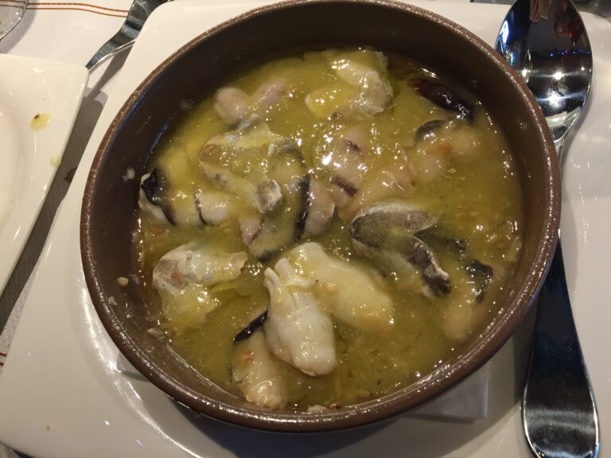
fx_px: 512
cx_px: 306
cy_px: 229
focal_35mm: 29
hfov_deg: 61.7
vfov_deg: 48.2
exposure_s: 1/33
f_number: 2.2
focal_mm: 4.15
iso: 64
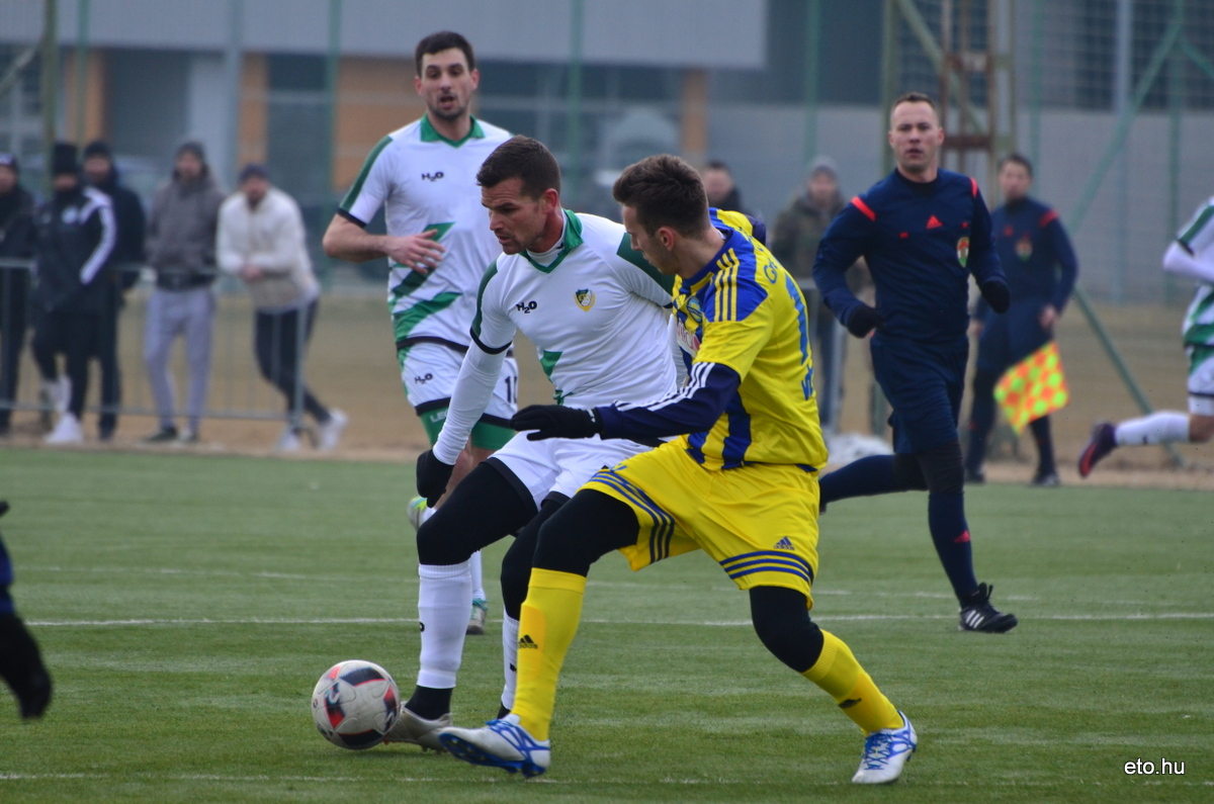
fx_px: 14135
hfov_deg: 4.9
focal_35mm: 420
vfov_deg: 3.3
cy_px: 402
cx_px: 607
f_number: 5.6
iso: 800
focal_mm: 280
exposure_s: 1/1250
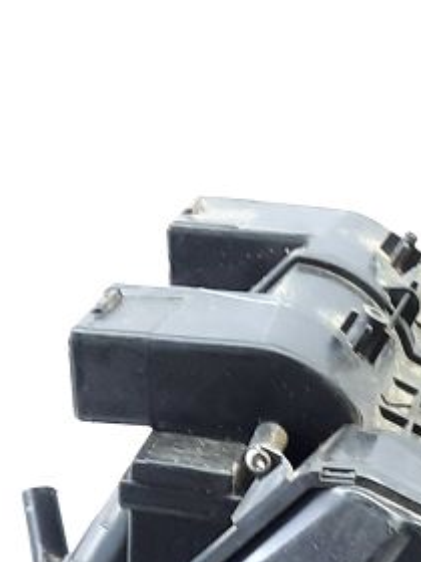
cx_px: 591
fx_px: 1735
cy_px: 749
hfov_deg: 13.2
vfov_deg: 17.2
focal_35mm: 107
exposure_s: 1/50
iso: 250
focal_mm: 4.6
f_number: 2
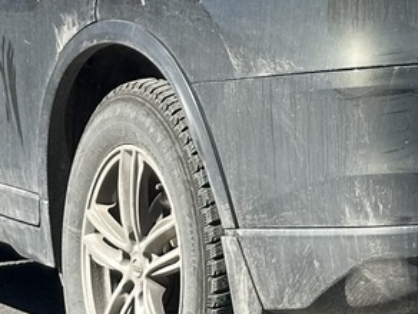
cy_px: -126
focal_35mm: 237
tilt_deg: -2.3
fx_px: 2862
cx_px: 412
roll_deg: +0.7
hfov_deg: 8.3
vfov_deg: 6.2
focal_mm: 6.86
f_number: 1.78
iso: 64
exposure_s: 1/709
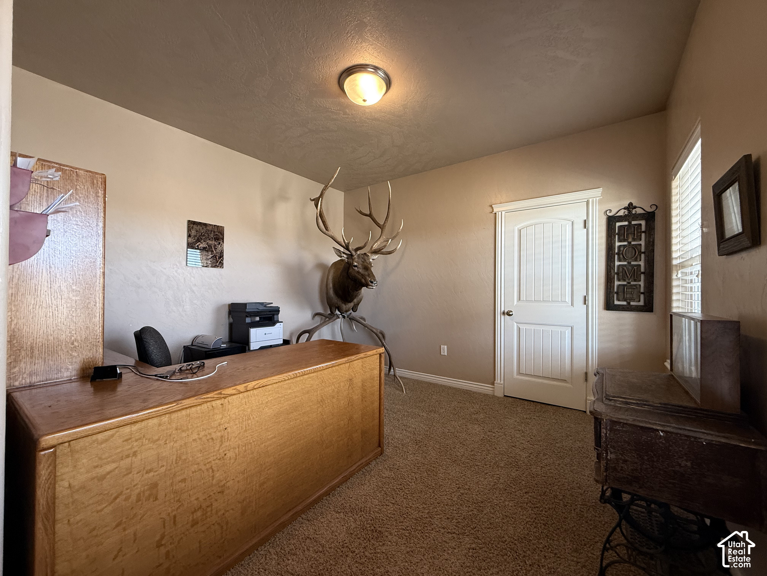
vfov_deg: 85.7
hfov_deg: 102.1
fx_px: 310
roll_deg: -0.4
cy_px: 288
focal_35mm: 14
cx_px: 384
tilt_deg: +2.0
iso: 200
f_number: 2.2
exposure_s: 1/60
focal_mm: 2.22
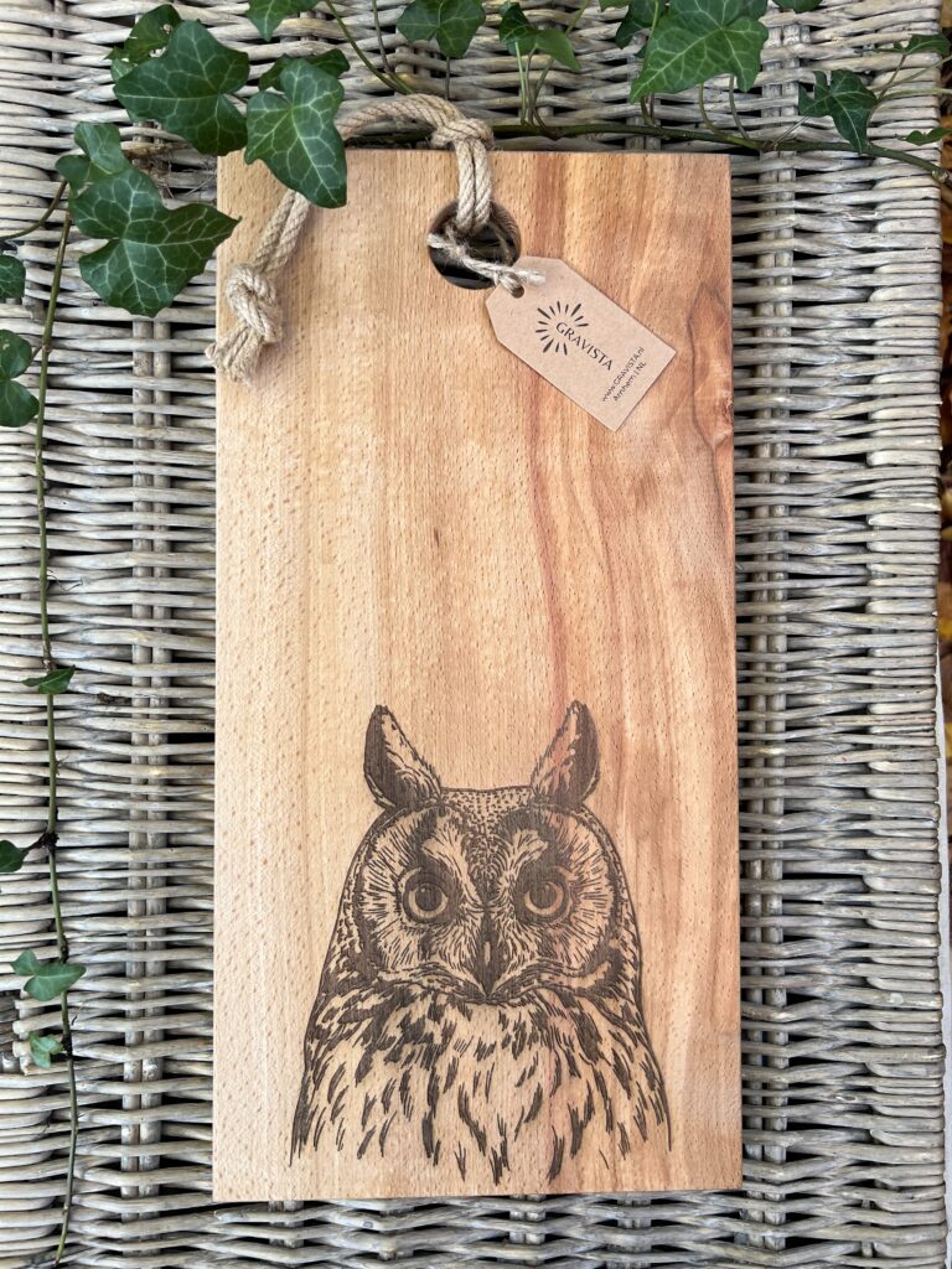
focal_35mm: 26
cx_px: 476
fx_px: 953
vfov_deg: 67.3
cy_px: 634
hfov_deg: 53.1
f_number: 1.5
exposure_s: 1/121
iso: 64
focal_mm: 5.7
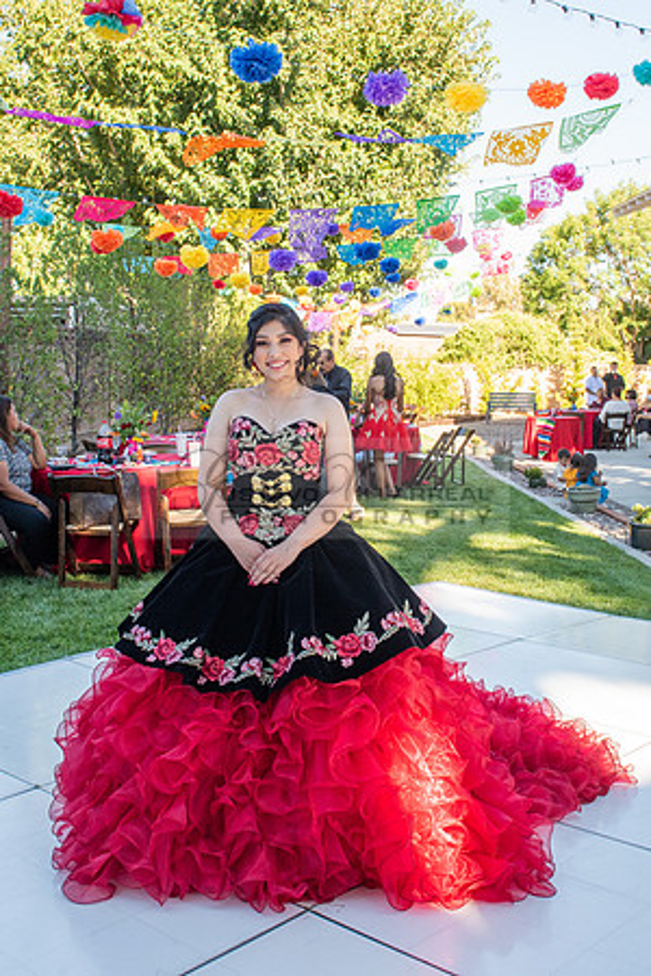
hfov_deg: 33.4
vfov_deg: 48.4
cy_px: 434
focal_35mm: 40
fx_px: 1084
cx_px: 361
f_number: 9
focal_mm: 24
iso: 400
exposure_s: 1/200
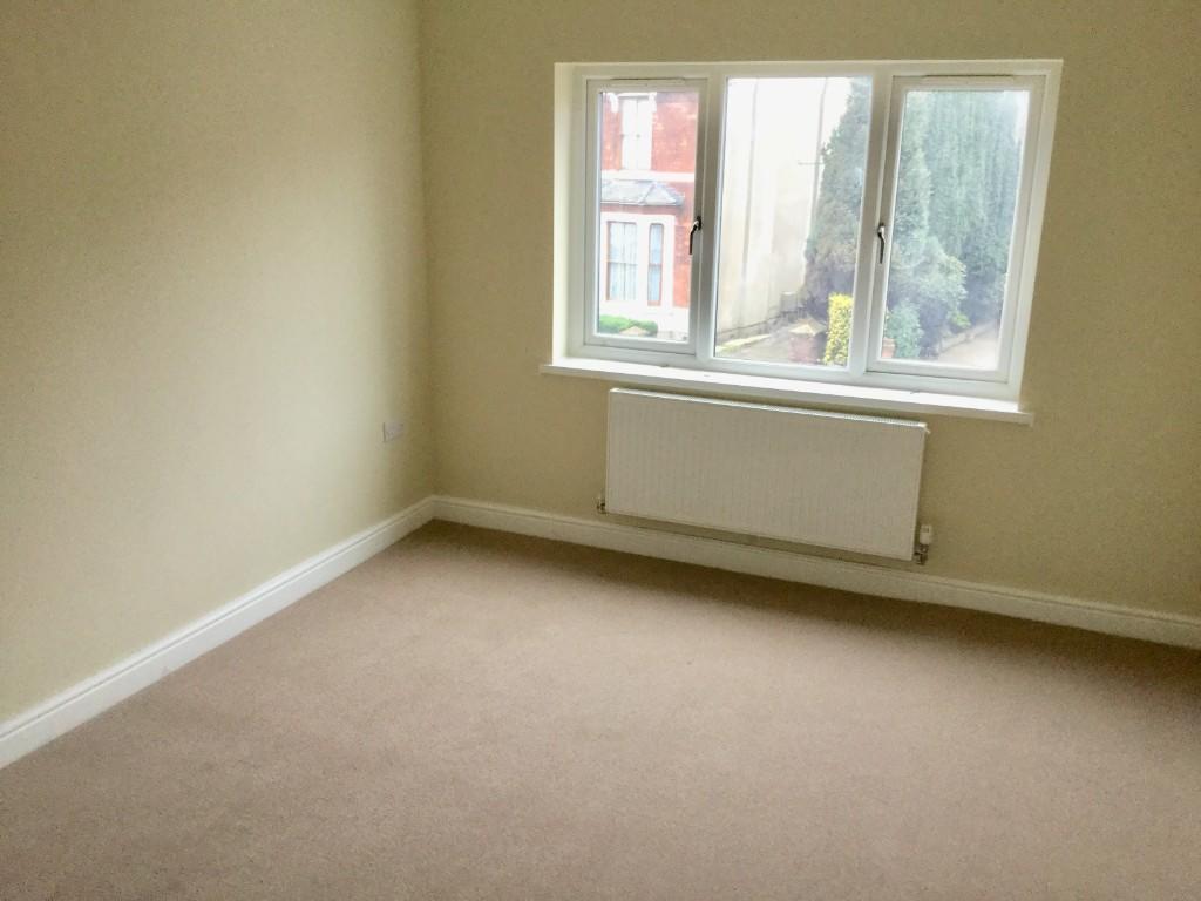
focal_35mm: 31
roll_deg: -0.5
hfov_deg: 58.4
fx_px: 1076
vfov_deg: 45.4
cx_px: 600
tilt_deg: -13.9
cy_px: 450
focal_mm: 3.3
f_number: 2.4
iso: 80
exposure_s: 1/33
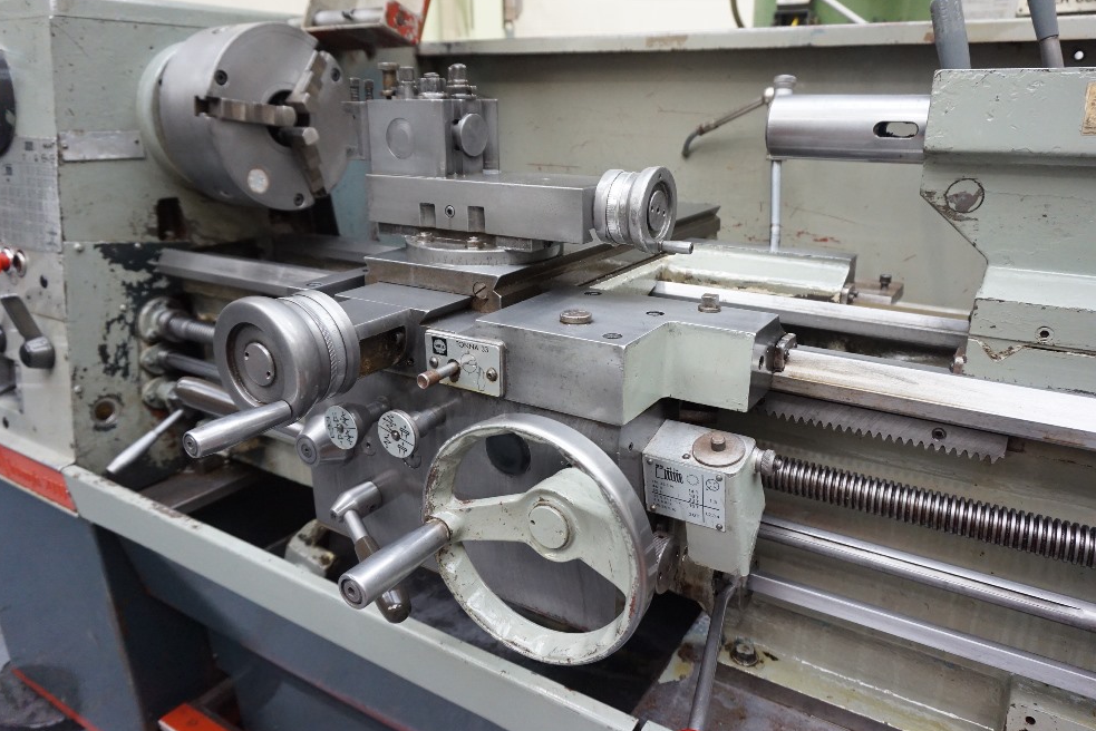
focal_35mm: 25
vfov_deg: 51.3
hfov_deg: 71.5
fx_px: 761
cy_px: 355
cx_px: 561
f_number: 4
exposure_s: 1/160
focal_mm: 16
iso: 1600
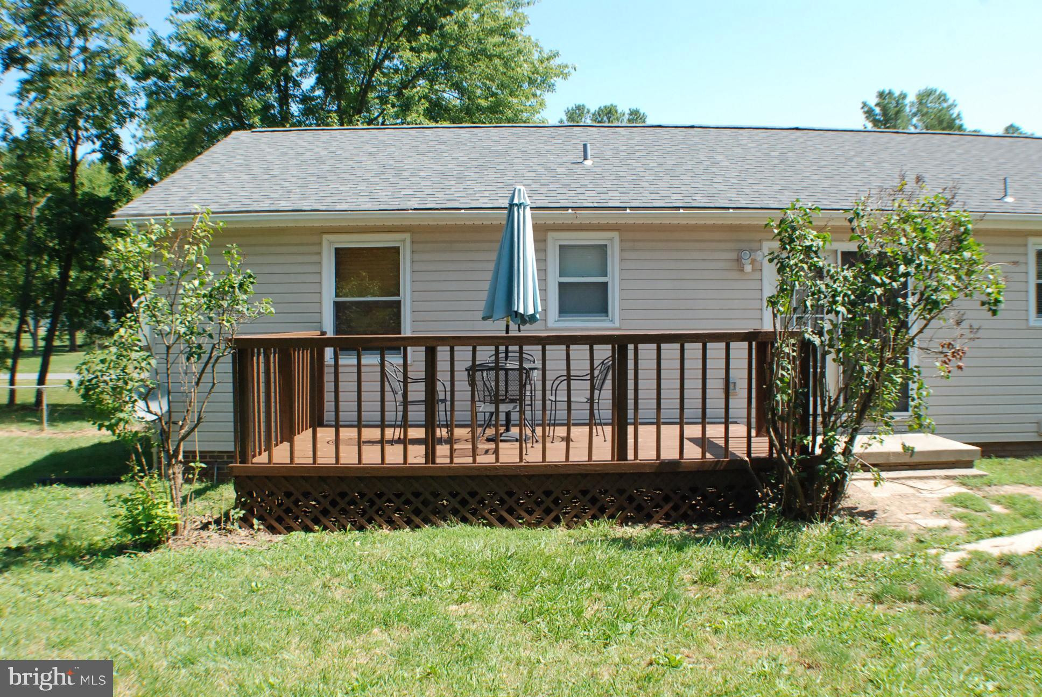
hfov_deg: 46.3
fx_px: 1217
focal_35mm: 42
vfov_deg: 32.0
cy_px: 348
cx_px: 521
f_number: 11
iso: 1000
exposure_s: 1/500
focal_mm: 28
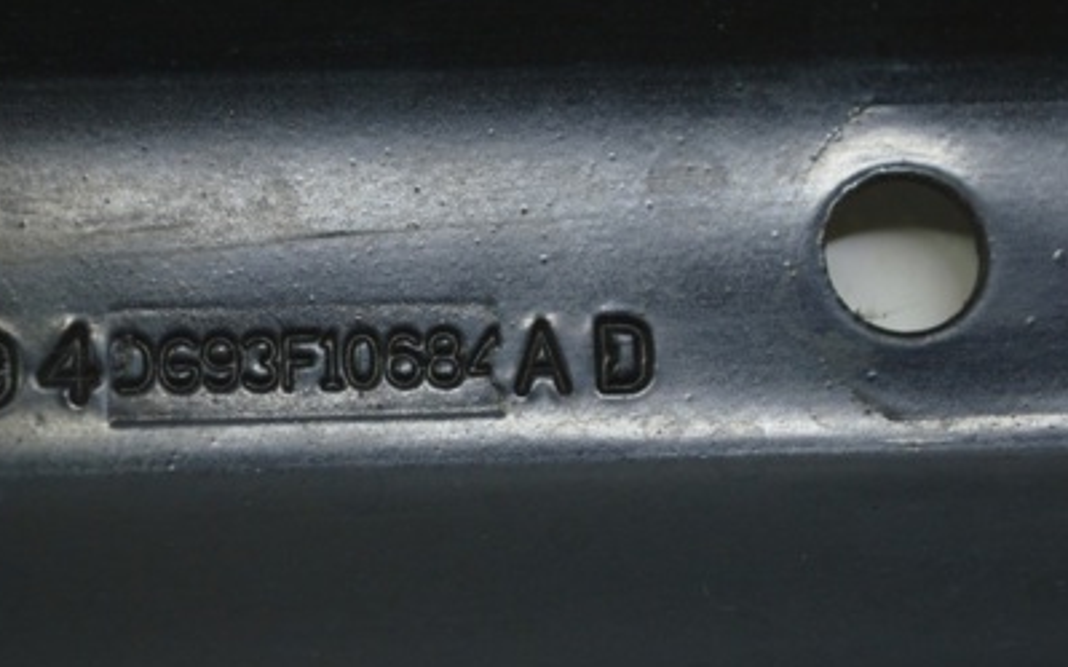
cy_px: 390
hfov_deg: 15.5
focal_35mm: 135
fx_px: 3922
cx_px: 302
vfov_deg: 9.7
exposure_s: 1/60
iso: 400
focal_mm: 55
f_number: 5.6
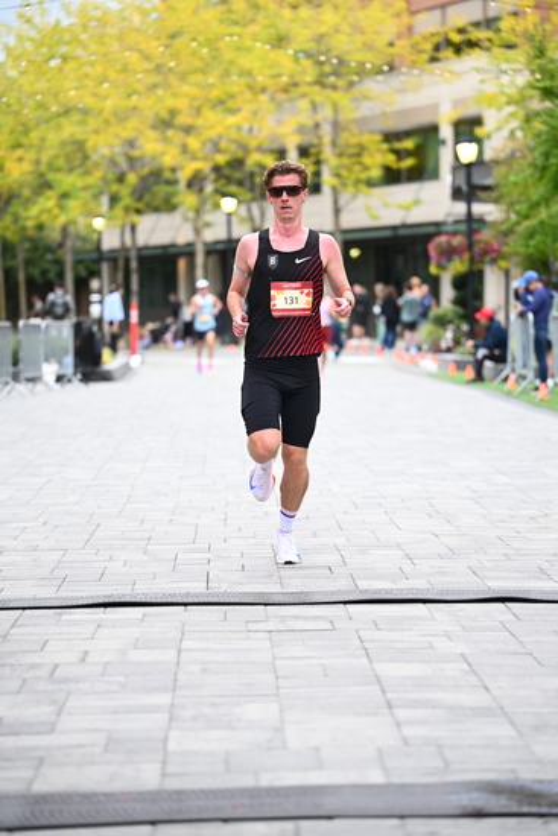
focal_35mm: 105
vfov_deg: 19.5
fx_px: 2440
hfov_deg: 13.0
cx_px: 279
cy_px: 418
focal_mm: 105
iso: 1600
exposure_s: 1/1250
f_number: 2.8
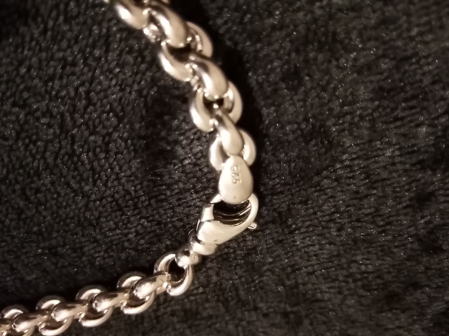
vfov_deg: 53.1
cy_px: 168
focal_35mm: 26
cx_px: 224
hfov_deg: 67.3
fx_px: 337
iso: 1554
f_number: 1.8
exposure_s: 1/20
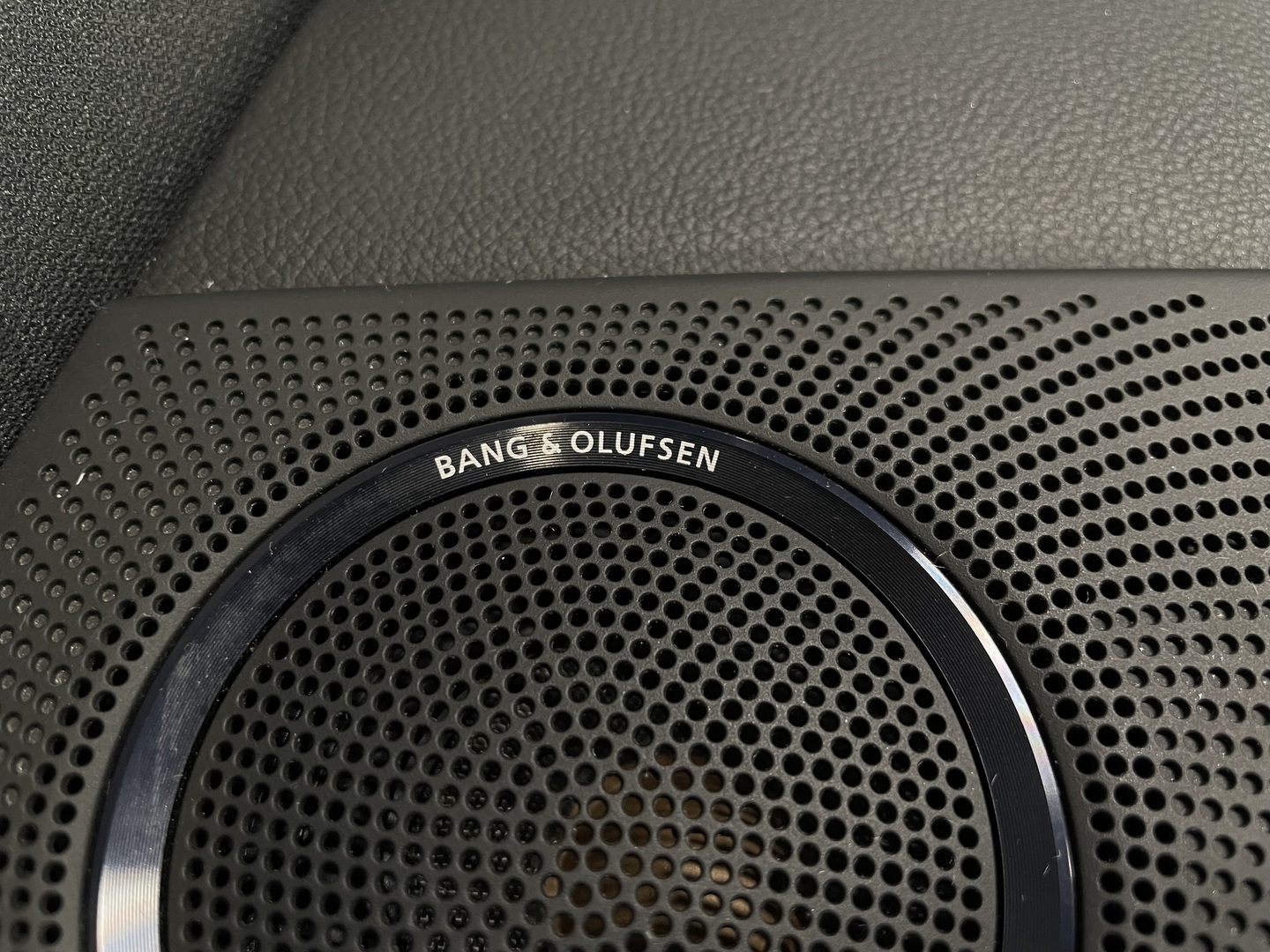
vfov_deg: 53.1
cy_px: 476
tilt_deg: -55.7
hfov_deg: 67.3
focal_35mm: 26
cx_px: 635
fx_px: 954
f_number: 1.6
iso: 250
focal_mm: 4.2
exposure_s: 1/50
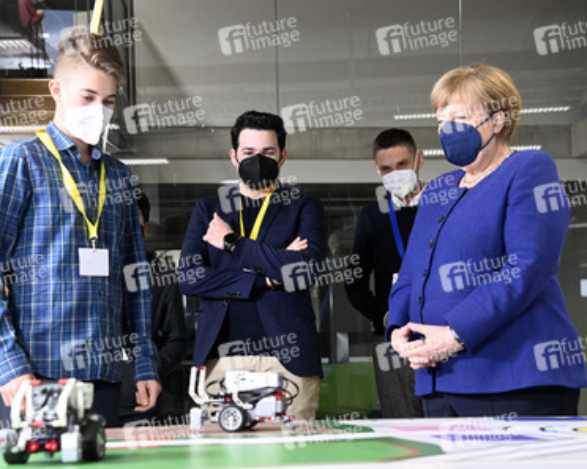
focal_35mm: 74
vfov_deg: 20.7
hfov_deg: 25.7
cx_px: 280
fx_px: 1285
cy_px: 234
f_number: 6.3
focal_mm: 65
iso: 4000
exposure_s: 1/200
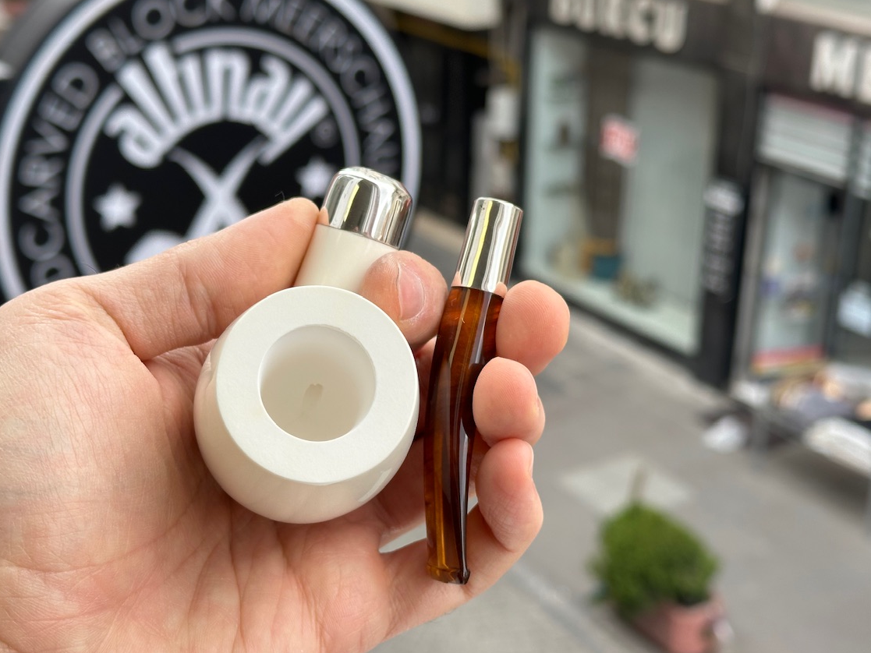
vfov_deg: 26.6
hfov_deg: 34.9
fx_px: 1384
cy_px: 326
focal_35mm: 55
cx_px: 406
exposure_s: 1/496
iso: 64
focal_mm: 6.86
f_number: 1.78
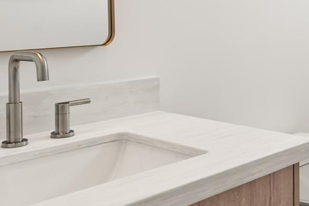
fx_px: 481
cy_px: 21
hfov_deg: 33.5
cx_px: 287
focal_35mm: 56
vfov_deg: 23.6
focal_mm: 16
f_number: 9
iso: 200
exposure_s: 1/5
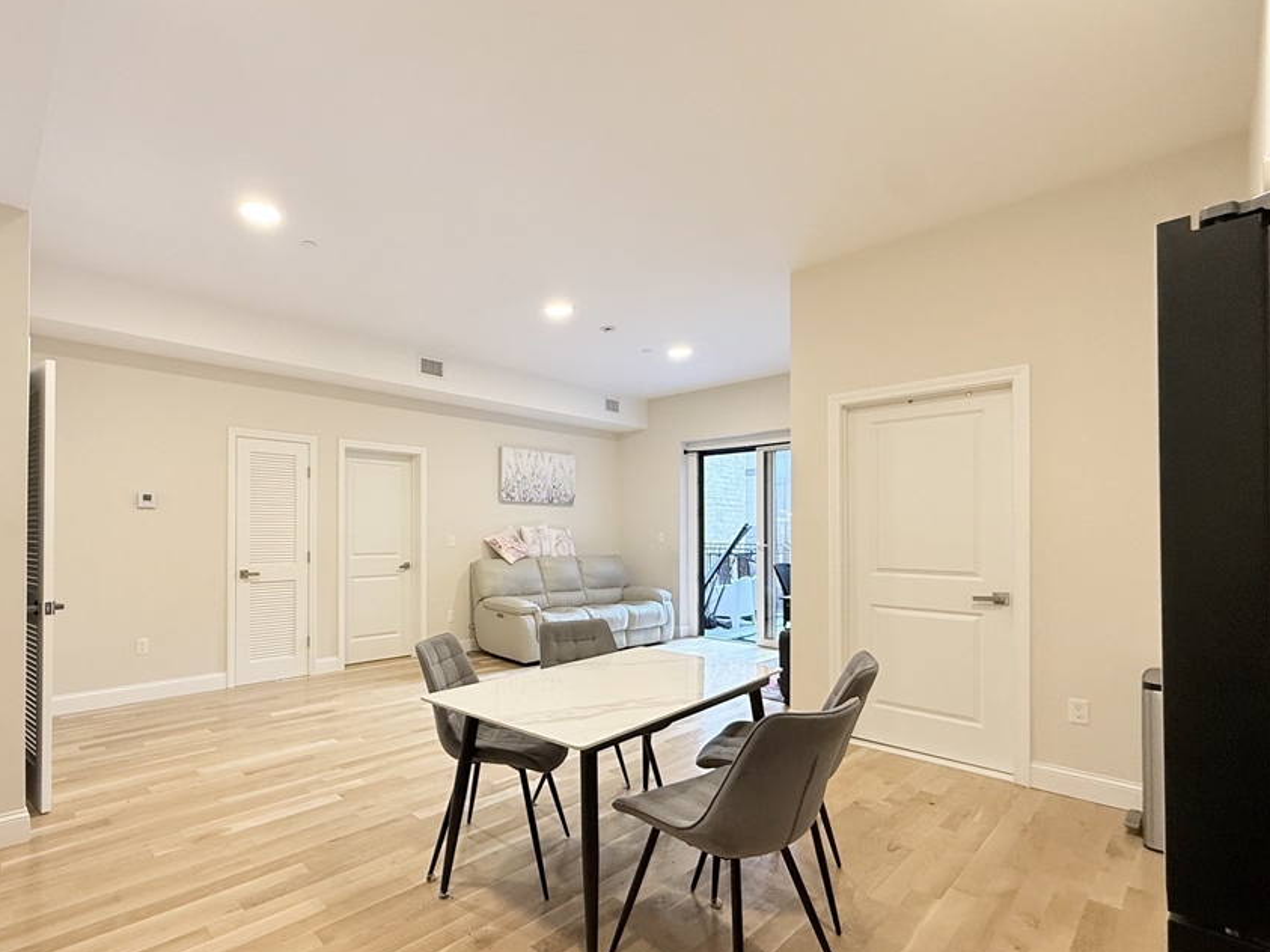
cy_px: 526
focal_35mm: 17
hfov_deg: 89.8
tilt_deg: +2.5
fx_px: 624
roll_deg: +0.3
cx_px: 503
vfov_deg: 74.5
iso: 250
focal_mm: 2.22
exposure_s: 1/60
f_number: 2.2
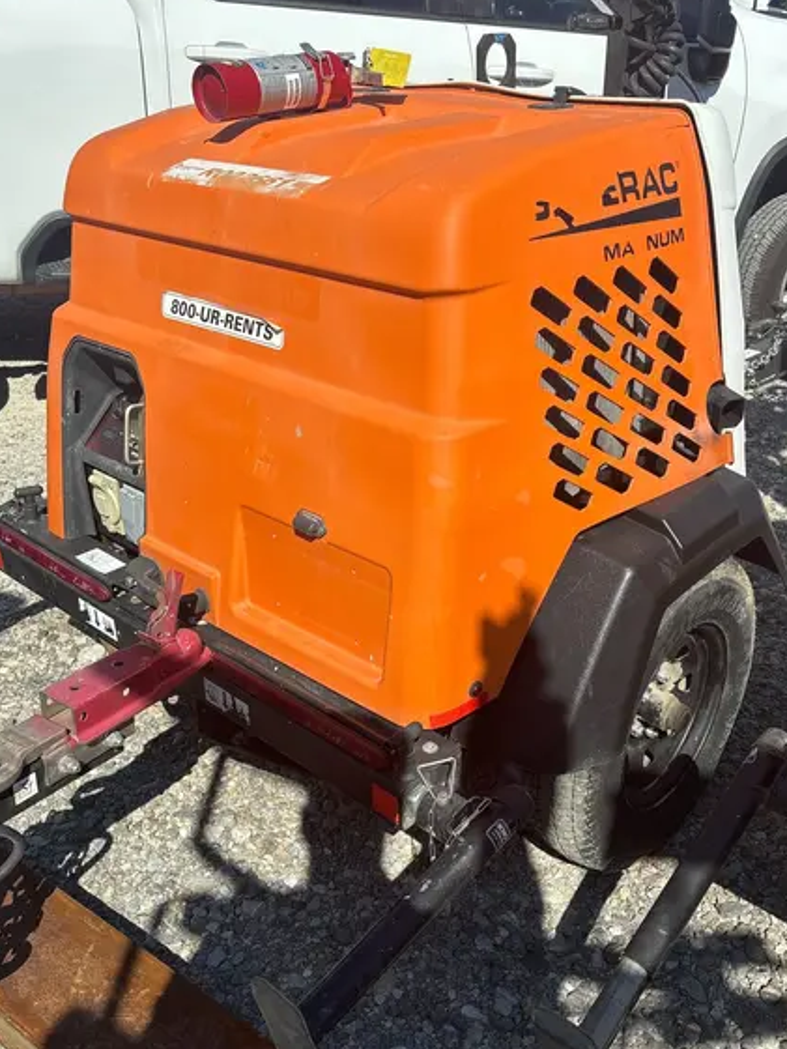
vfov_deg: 53.9
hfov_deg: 41.7
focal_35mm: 34
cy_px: 539
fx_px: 1030
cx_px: 451
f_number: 1.6
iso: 50
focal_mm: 5.96
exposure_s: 1/3937
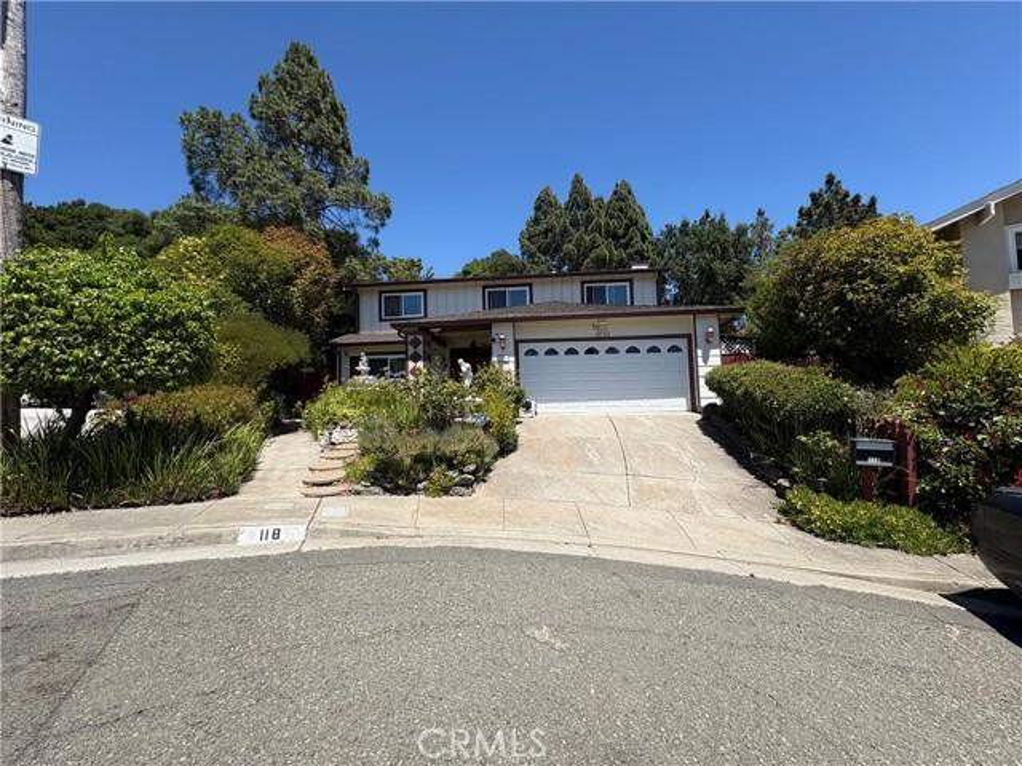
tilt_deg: +3.5
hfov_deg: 102.1
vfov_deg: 85.7
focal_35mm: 14
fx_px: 413
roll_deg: +0.9
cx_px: 511
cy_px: 383
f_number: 2.2
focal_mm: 2.22
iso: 50
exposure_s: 1/1748
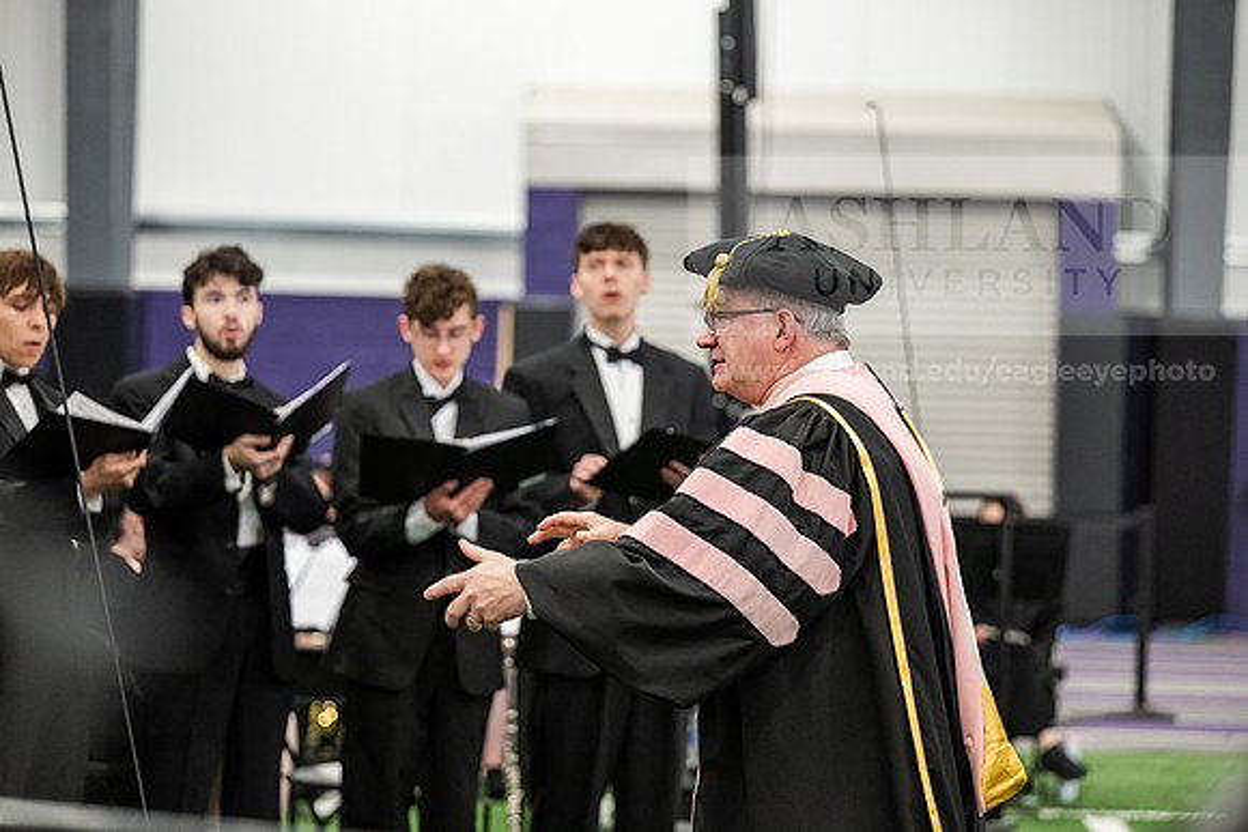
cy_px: 416
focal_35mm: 115
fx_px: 3987
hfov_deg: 17.8
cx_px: 624
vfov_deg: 11.9
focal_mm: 115
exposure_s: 1/200
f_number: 3.2
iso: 2500
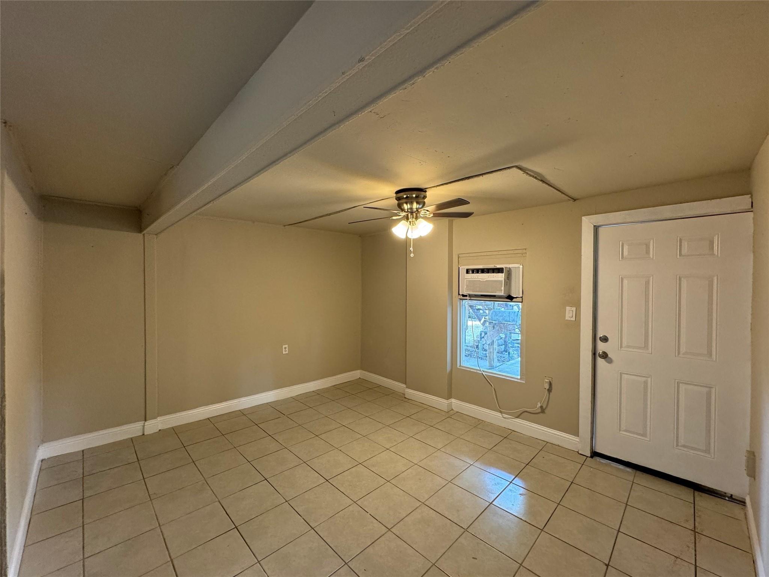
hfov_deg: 102.1
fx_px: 311
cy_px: 288
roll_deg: -0.2
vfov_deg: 85.7
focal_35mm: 14
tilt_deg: -1.1
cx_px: 384
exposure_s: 1/60
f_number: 2.2
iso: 250
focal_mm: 2.22
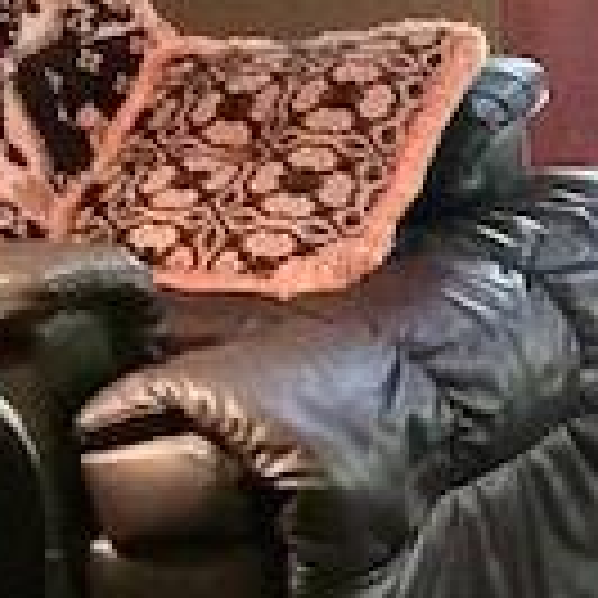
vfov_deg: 10.1
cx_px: 1097
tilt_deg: -16.0
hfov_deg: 9.6
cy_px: 281
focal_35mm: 173
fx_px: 3381
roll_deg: -1.6
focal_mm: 4.15
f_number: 2.2
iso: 64
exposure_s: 1/4
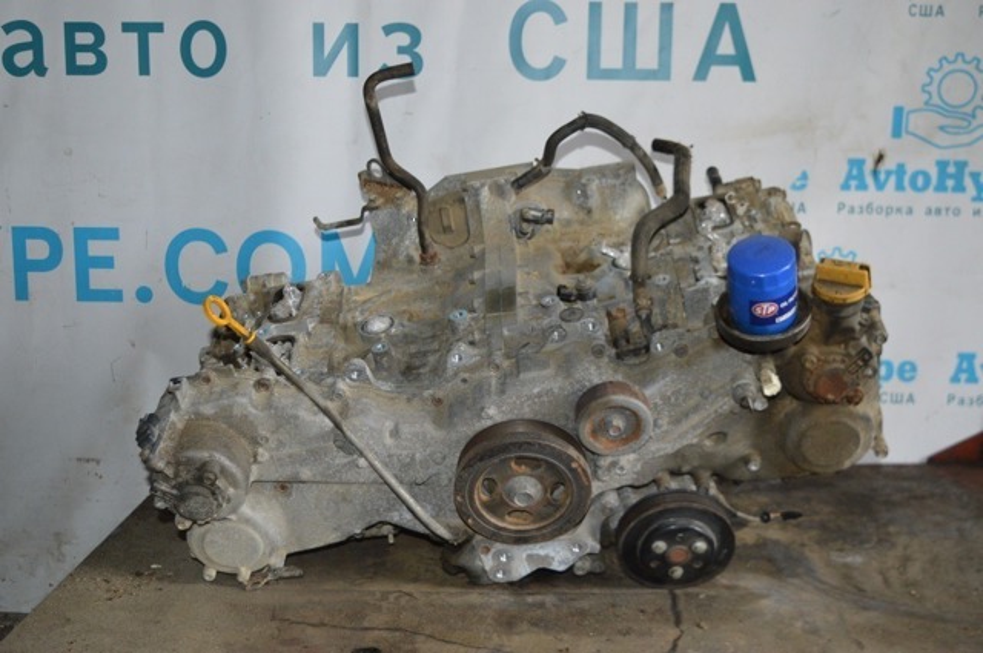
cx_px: 492
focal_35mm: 45
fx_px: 1227
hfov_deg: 43.7
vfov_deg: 29.8
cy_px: 326
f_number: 4.2
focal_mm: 30
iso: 1000
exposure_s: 1/60
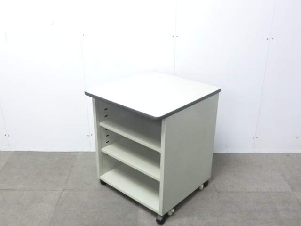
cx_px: 150
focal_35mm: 38
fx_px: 330
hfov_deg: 49.0
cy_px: 113
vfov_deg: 37.7
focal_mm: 6.9
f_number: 3.9
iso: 800
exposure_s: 1/25
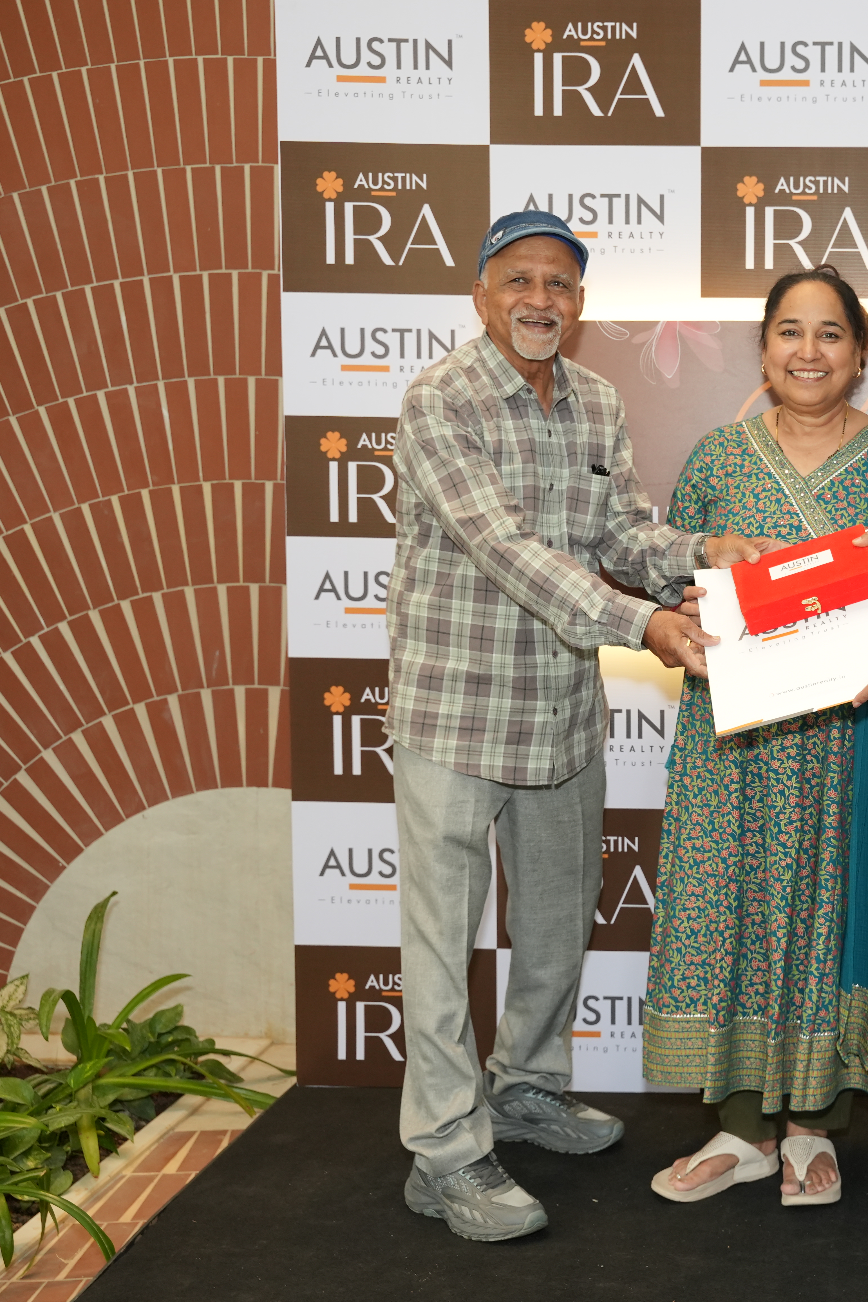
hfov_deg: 25.3
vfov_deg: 38.9
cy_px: 650
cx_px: 860
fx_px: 1841
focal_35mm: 51
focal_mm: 33.6
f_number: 4.5
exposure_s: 1/160
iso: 1250
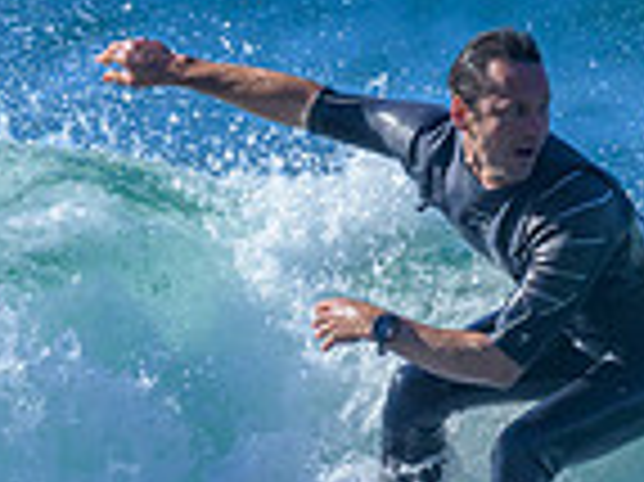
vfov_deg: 0.4
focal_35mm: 3762
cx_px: 588
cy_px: 511
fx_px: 69930
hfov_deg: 0.5
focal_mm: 800
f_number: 6.3
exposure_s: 1/2000
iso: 400
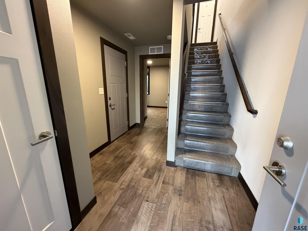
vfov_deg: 85.7
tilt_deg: -13.8
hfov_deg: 102.1
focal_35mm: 14
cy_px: 116
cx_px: 154
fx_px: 125
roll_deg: -0.8
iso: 640
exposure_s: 1/60
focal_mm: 2.22
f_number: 2.2
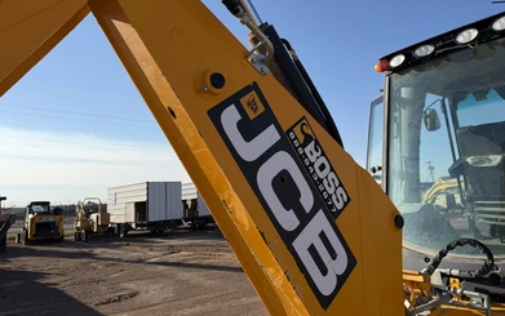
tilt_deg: +7.3
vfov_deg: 47.6
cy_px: 139
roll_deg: +1.5
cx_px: 248
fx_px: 358
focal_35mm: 26
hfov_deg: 70.4
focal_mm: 6.76
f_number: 1.78
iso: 80
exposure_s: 1/5714
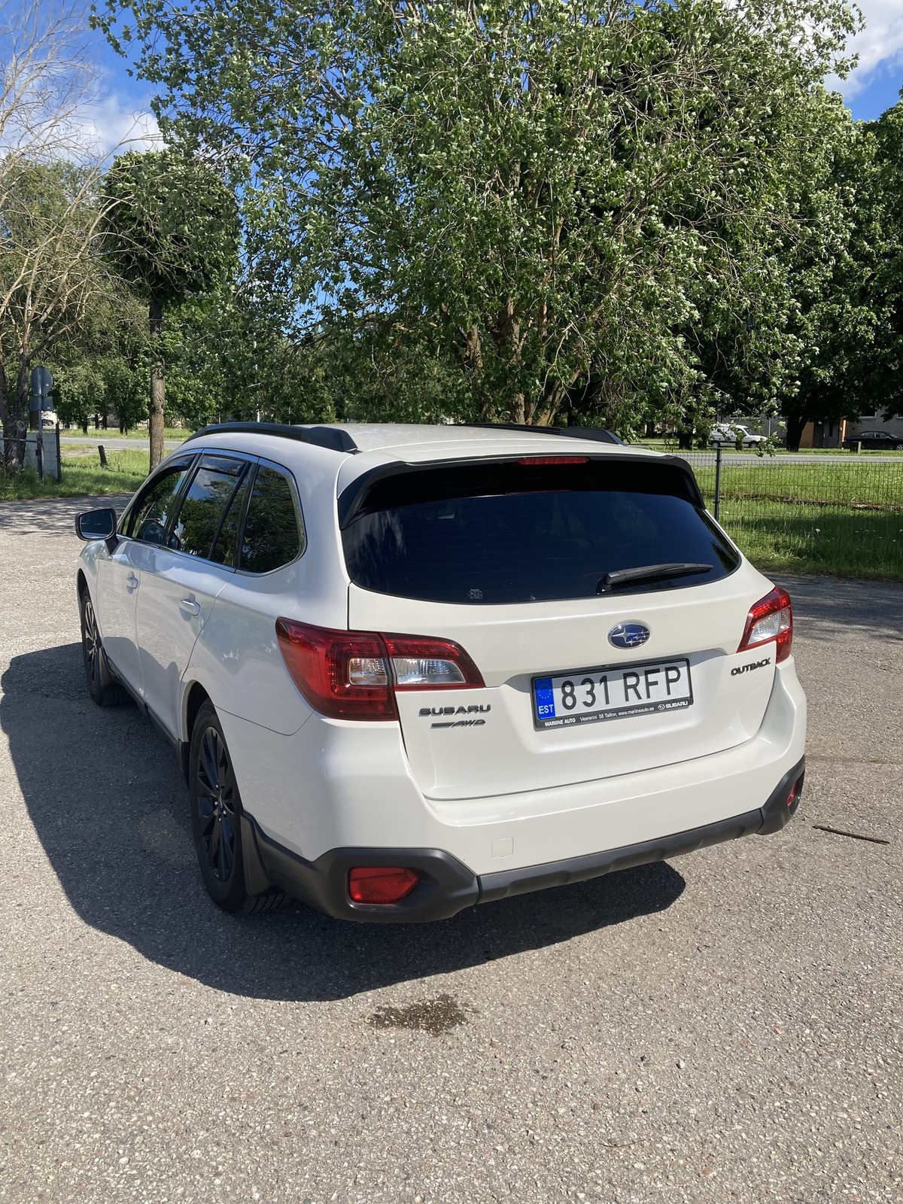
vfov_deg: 63.4
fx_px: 974
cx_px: 452
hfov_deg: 49.7
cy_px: 602
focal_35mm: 28
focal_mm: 3.99
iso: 20
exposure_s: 1/2208
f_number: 1.8
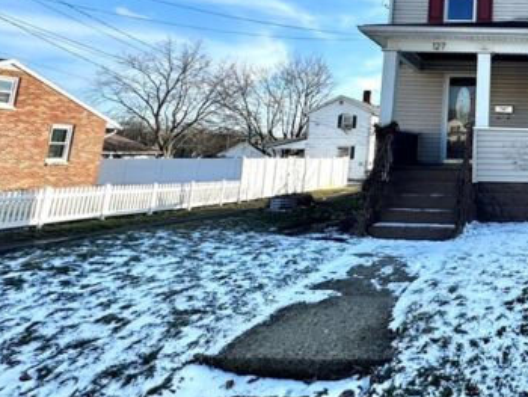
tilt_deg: +11.3
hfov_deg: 47.3
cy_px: 57
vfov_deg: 41.5
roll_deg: -0.3
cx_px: 526
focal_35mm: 32
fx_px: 488
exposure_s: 1/1567
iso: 50
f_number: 2.2
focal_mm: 2.22
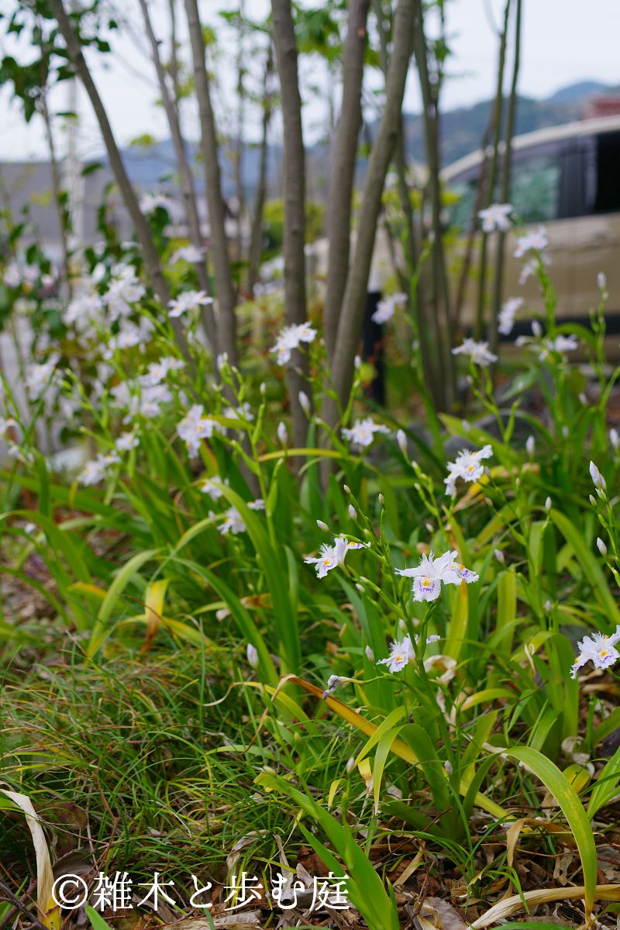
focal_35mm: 54
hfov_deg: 25.1
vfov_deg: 36.9
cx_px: 310
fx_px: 1395
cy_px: 465
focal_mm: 35
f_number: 4
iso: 200
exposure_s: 1/500
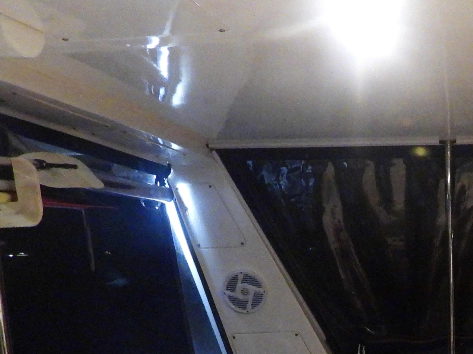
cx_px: 511
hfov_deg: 28.9
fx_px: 834
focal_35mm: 61
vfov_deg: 22.4
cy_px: 412
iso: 1400
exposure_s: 1/15
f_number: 2.8
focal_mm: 4.7
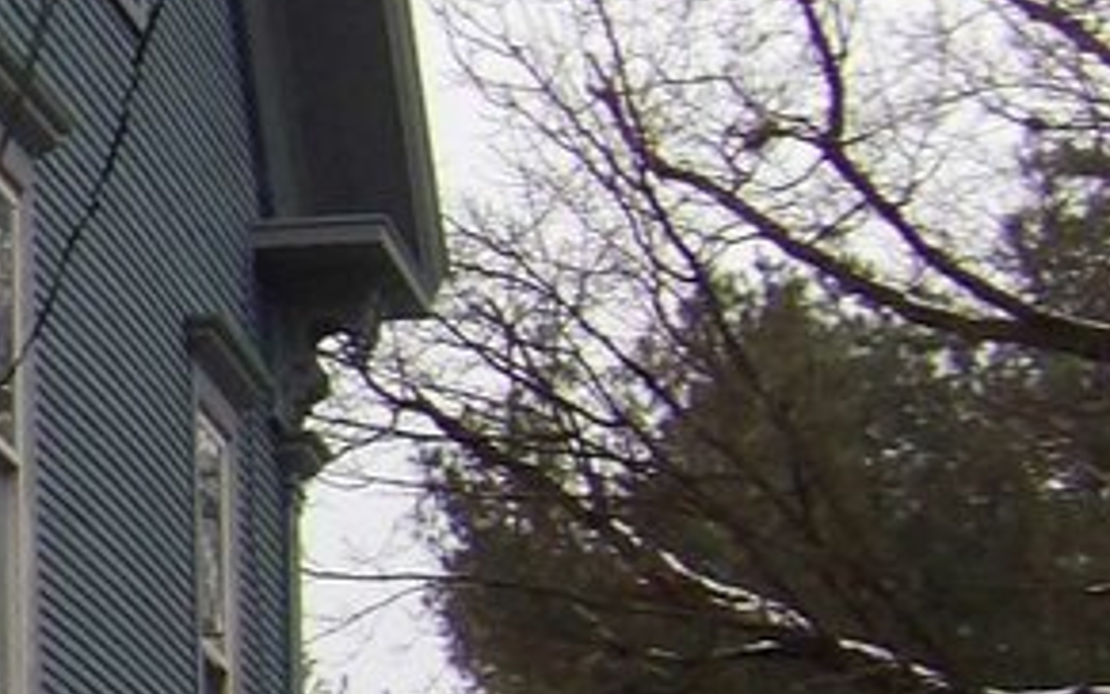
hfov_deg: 8.4
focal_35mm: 227
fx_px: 6868
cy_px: 583
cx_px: -1575
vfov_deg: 5.8
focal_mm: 7
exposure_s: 1/33
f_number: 3.7
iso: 175
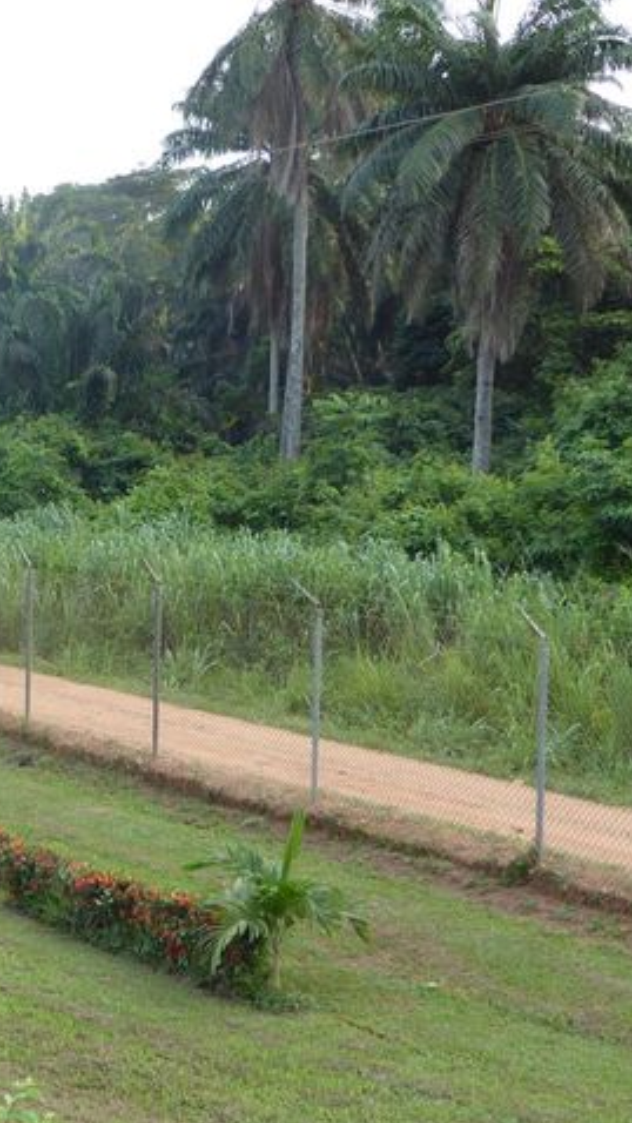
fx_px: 2174
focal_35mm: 73
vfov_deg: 29.0
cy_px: 552
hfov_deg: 16.3
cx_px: 75
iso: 100
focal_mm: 7.2
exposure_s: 1/60
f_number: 3.8
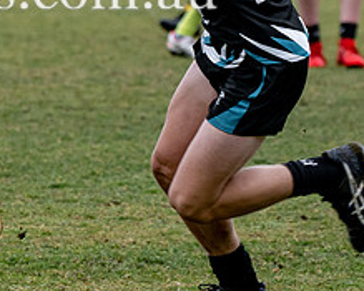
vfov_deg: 1.7
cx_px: -196
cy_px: -32
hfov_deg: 2.1
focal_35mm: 930
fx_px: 10014
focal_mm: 140
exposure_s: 1/800
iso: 360
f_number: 4
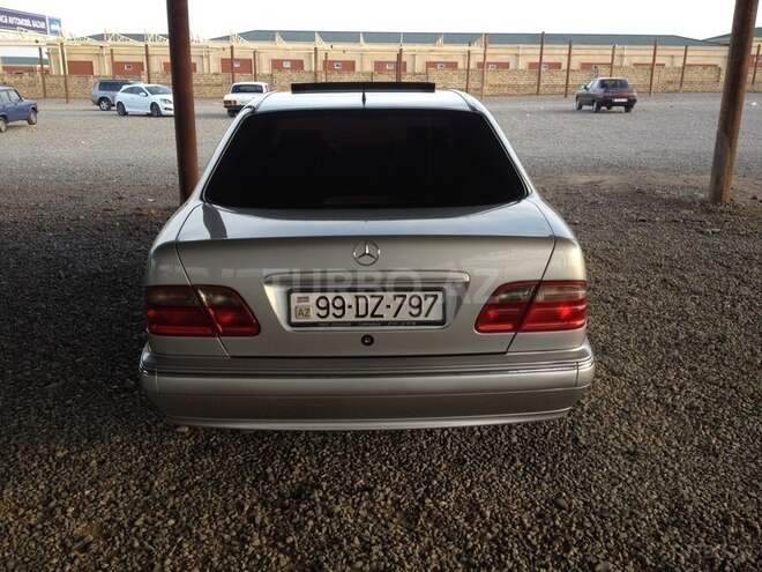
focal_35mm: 35
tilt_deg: -16.4
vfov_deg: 40.7
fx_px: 770
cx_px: 381
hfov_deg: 52.6
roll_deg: -0.2
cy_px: 286
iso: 50
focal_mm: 4.28
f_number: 2.4
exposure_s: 1/154
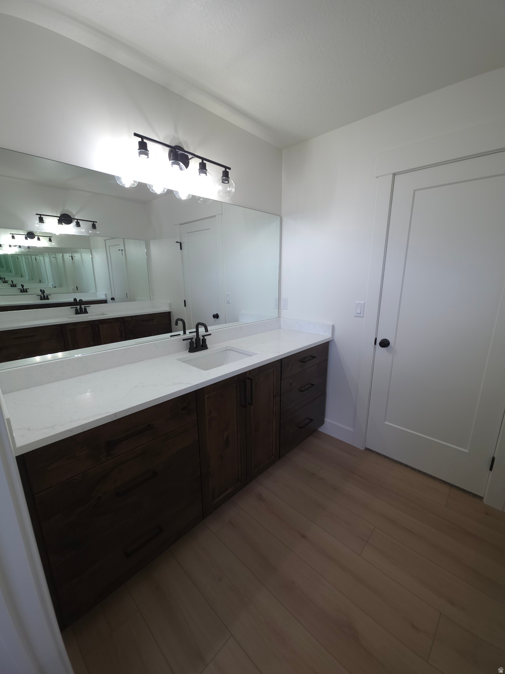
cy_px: 337
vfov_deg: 106.2
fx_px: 253
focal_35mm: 13
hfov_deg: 89.9
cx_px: 252
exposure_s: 1/30
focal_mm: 2.2
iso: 50
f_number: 1.9
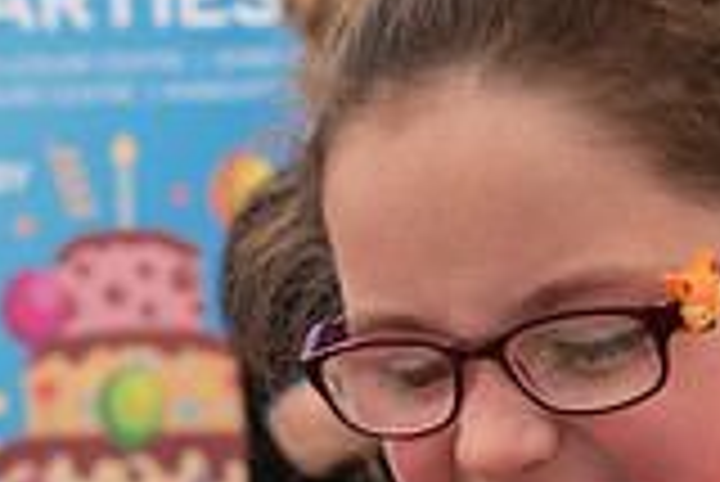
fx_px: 3763
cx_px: 387
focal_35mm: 188
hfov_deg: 10.9
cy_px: 682
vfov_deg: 7.2
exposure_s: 1/80
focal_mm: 52
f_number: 8
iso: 720
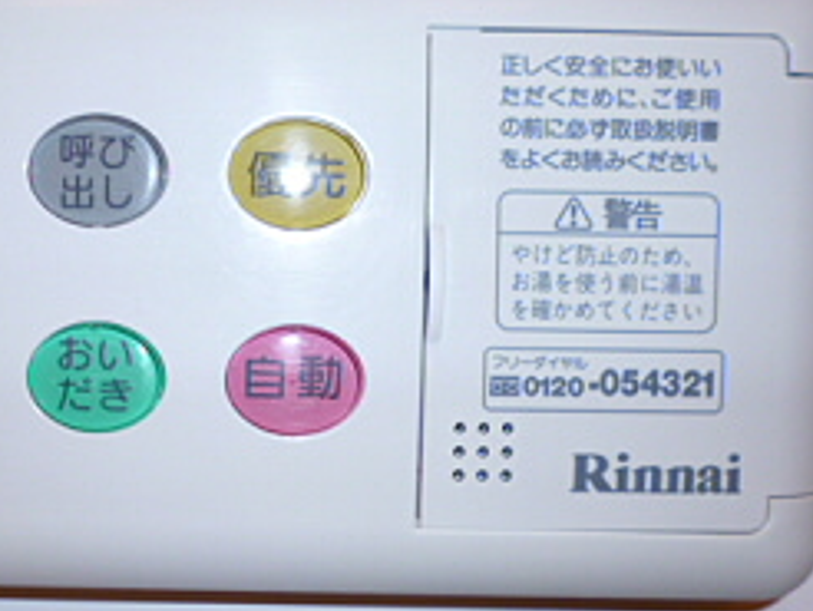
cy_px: 329
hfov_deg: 43.4
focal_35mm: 42
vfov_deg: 34.4
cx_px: 212
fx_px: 987
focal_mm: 4.3
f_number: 2.5
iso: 100
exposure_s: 1/60
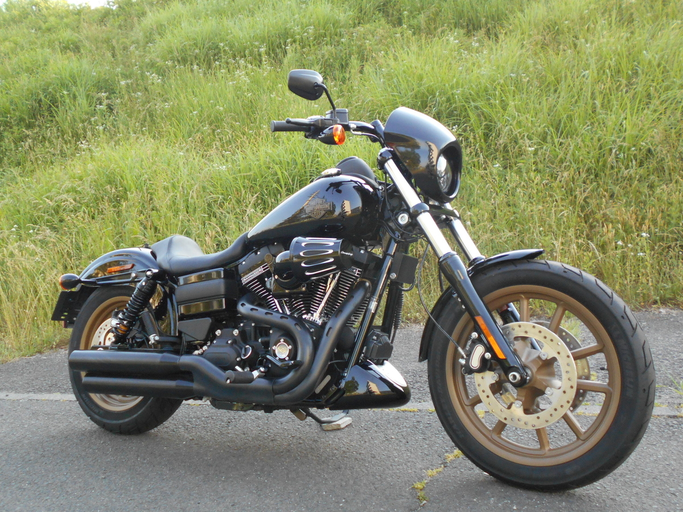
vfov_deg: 41.8
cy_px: 256
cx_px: 342
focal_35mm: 34
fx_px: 671
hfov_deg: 54.0
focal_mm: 5.8
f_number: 3.6
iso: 280
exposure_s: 1/250
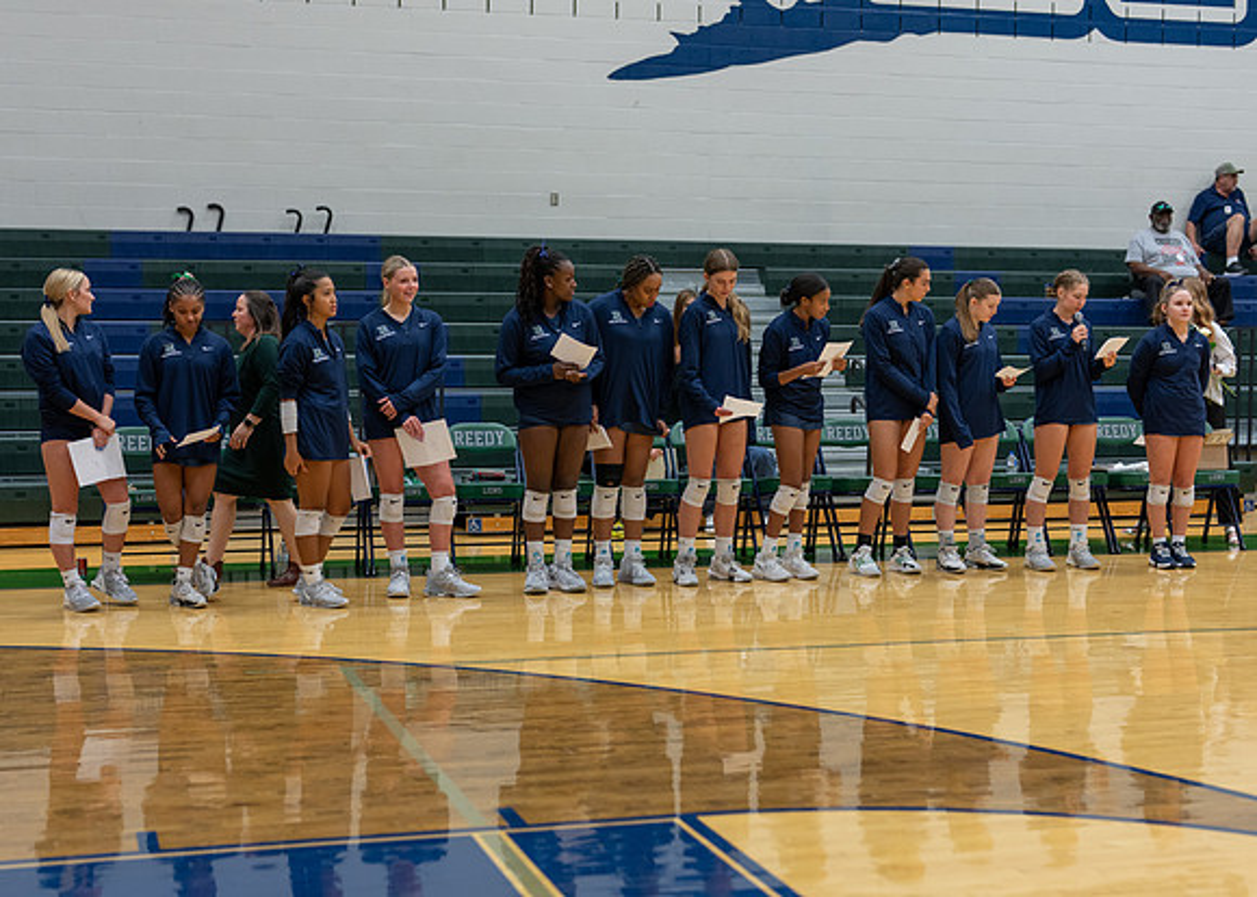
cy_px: 490
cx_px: 657
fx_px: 2041
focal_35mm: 57
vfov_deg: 24.8
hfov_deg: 34.2
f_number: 1.8
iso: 800
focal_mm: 50
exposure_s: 1/320
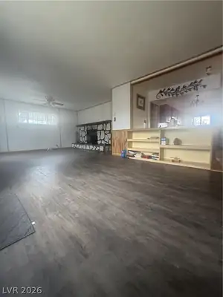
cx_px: 112
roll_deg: +0.2
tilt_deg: -4.6
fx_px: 120
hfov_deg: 85.7
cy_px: 148
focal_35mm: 14
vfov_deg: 102.1
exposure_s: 1/99
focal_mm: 2.22
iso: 320
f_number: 2.2
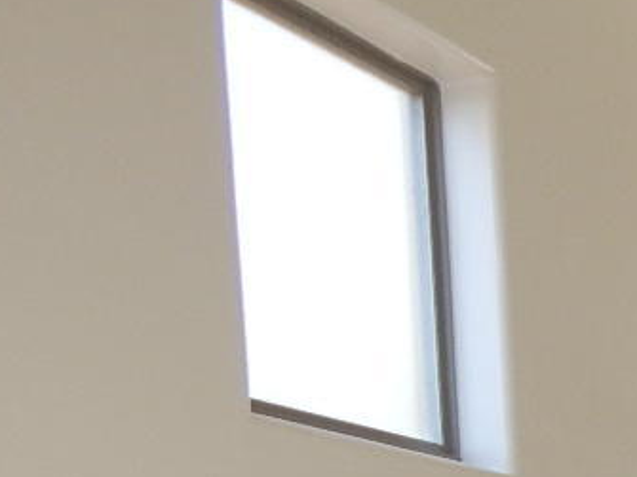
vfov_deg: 12.6
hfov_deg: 14.9
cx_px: 1316
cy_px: 914
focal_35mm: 105
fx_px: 1932
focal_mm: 4
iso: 125
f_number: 3
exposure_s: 1/50
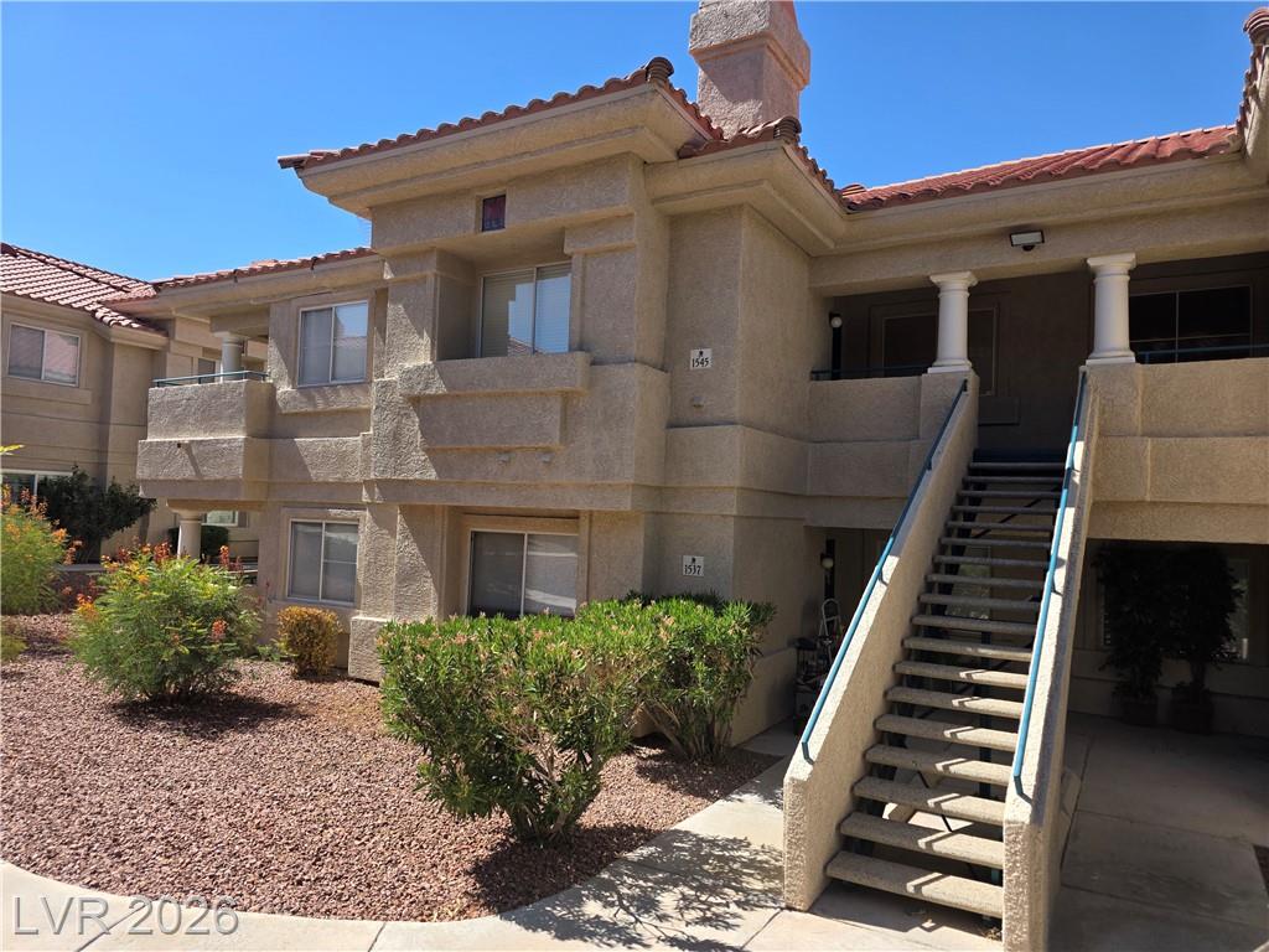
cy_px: 476
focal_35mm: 23
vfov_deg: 58.9
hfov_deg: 73.9
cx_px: 634
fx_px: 843
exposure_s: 1/3502
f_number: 1.7
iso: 80
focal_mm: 6.3
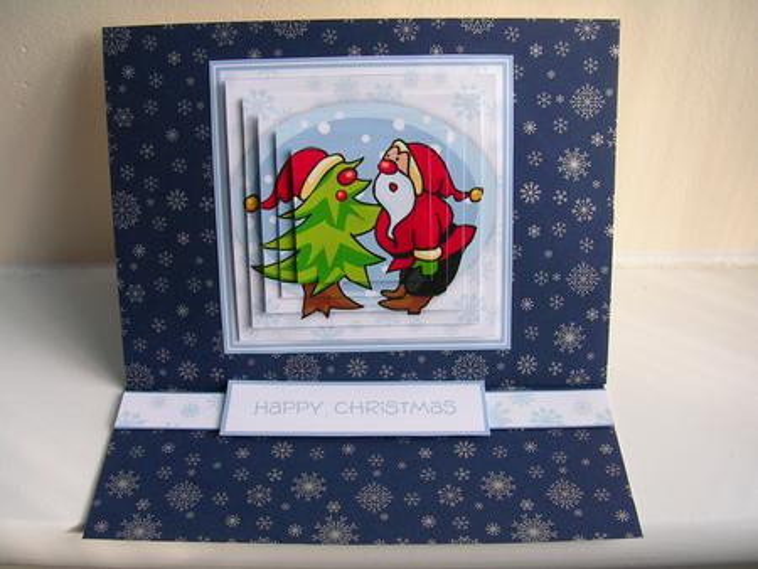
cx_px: 379
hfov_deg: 49.0
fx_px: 833
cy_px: 284
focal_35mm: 38
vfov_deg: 37.8
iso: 50
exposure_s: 1/59.4
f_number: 2.8
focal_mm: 5.8
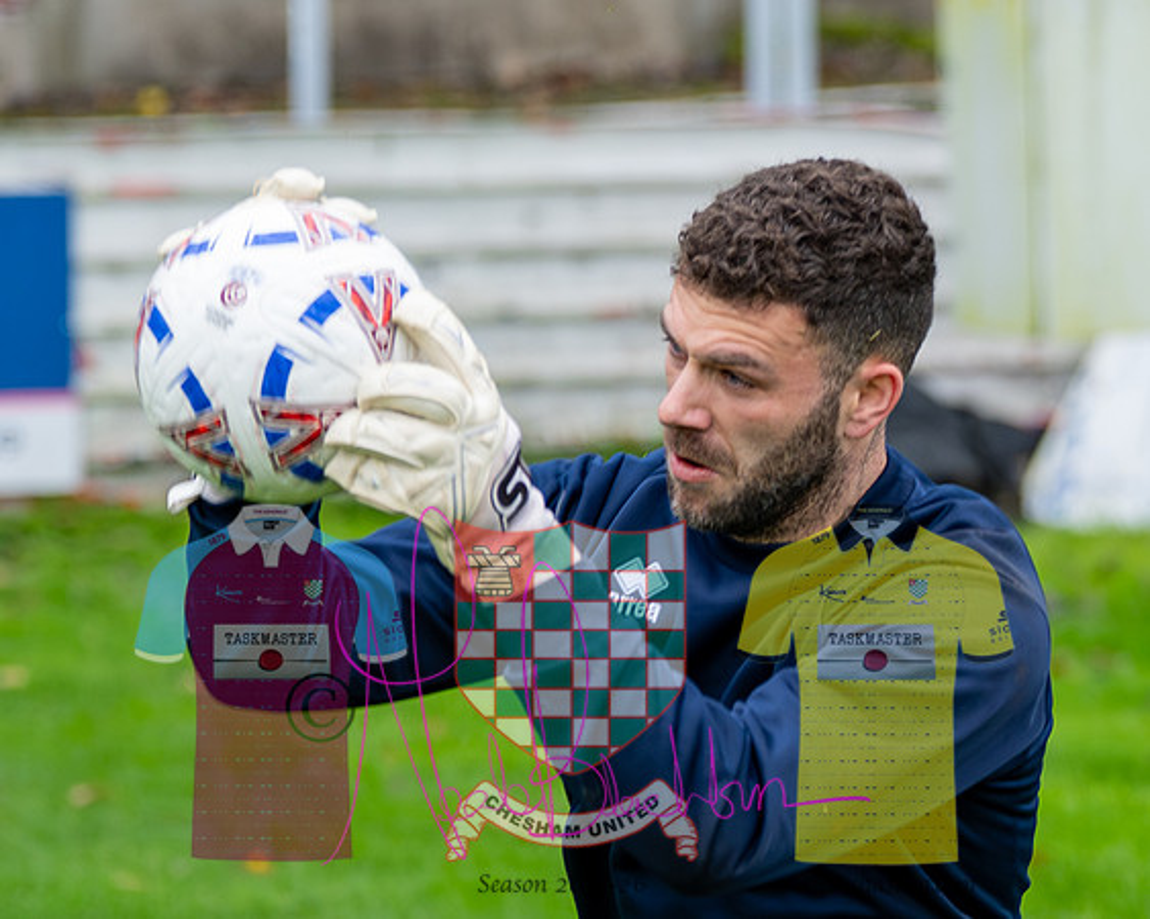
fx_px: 9766
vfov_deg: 5.4
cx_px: 965
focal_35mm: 287
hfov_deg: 6.7
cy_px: 386
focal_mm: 89
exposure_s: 1/640
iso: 1250
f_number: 2.7
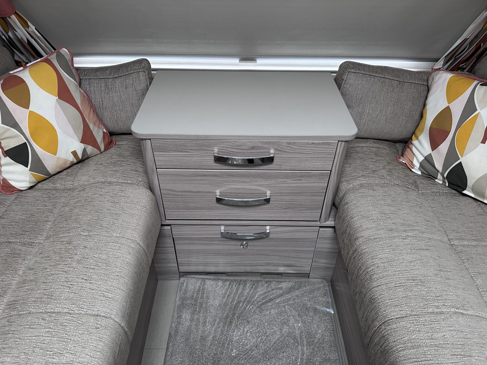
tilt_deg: -39.2
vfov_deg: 56.8
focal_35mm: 24
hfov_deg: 71.6
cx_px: 244
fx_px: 338
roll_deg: -0.5
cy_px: 182
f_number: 1.78
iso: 400
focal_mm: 6.86
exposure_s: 1/60
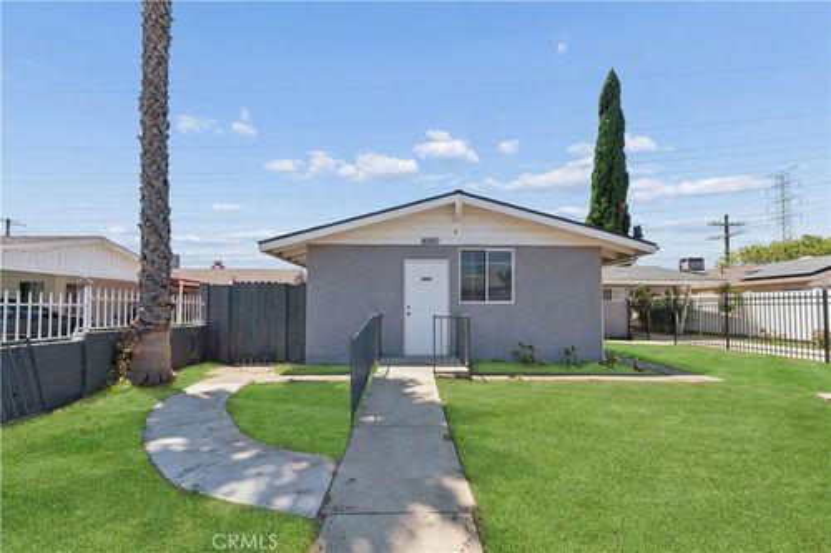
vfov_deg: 81.2
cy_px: 276
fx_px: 323
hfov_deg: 104.3
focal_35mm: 14
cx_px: 416
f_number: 22
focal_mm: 14
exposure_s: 1/25
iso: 100
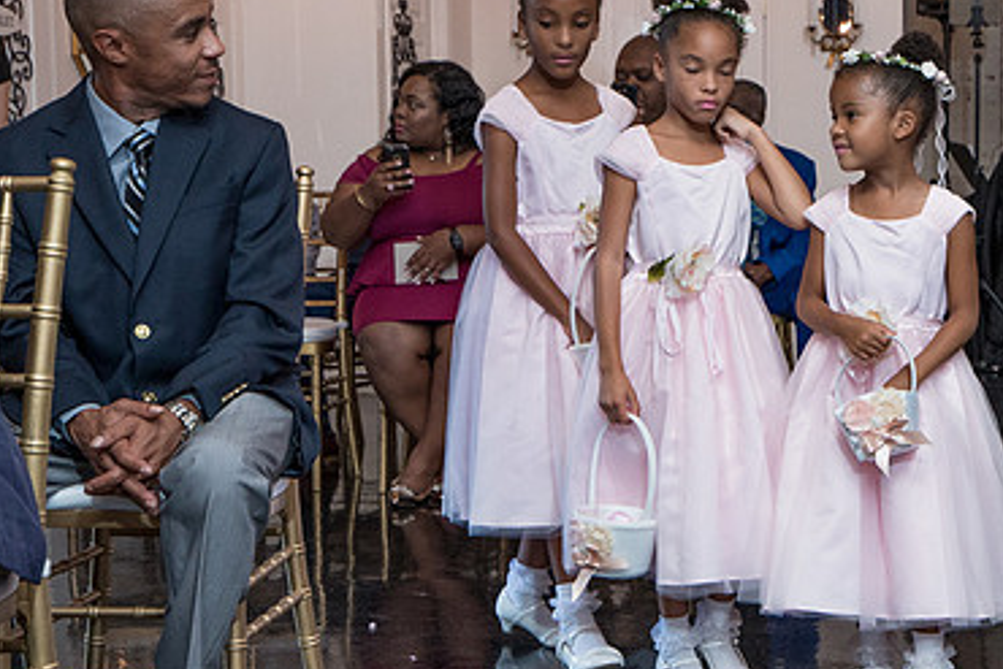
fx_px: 2230
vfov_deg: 17.1
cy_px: 370
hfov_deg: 25.0
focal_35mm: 80
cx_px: 760
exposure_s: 1/200
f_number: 4
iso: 2000
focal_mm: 35
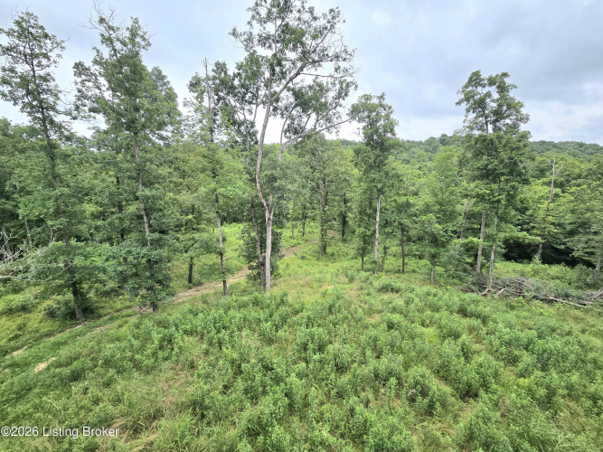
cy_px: 226
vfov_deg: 89.9
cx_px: 302
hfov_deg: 106.2
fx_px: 226
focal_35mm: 13
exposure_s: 1/909
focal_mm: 2.2
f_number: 2.2
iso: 50
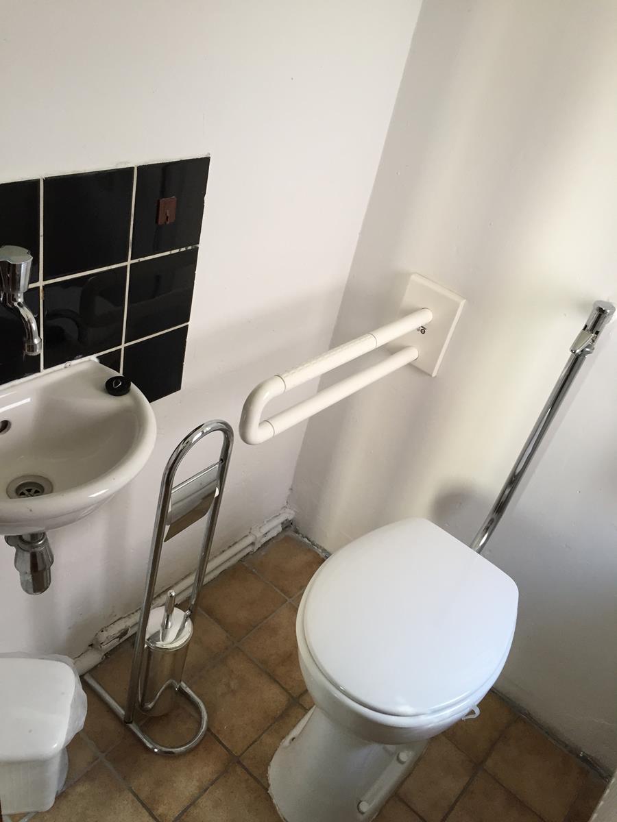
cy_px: 411
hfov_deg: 48.2
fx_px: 689
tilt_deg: -35.5
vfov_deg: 61.7
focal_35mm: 29
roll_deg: -13.3
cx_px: 308
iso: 64
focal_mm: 4.15
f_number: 2.2
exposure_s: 1/33
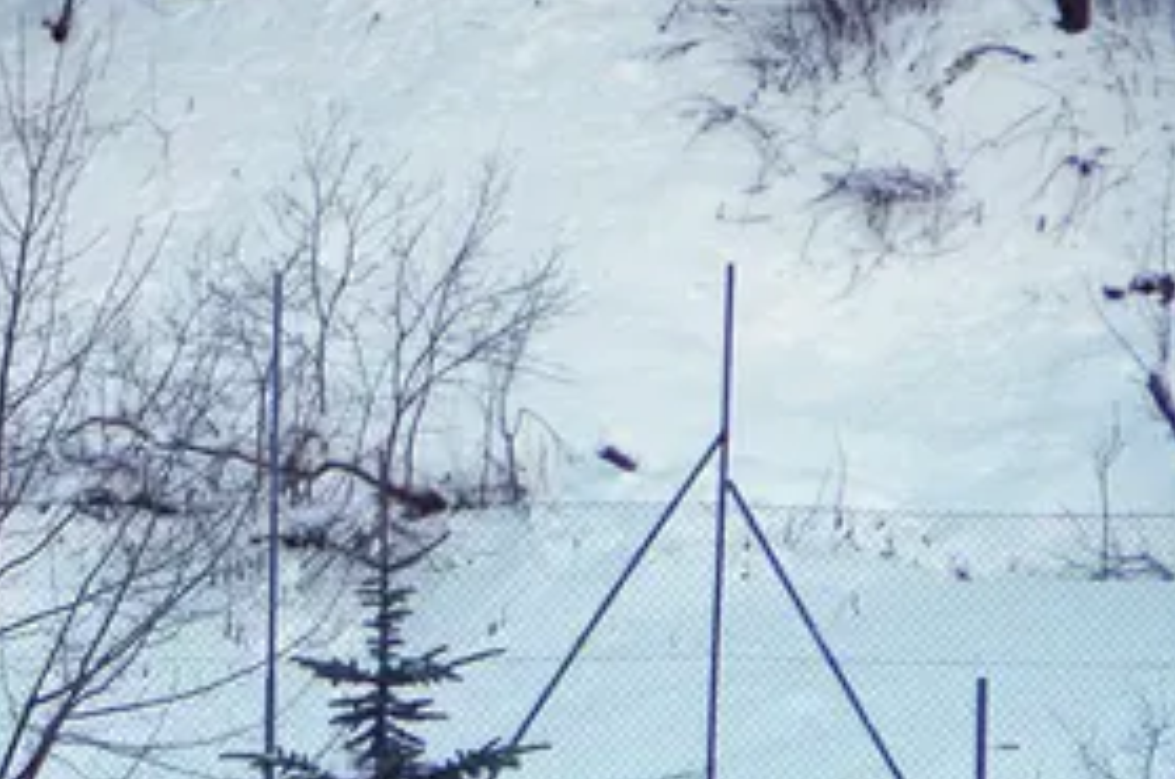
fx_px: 24144
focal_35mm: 741
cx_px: -985
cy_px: 1249
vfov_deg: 1.8
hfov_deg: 2.8
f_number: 5.6
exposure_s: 1/200
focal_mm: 115
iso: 100
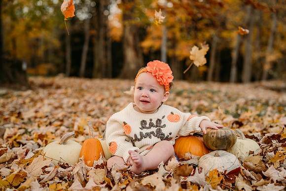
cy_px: 96
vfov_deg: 28.7
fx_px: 373
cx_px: 143
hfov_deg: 41.9
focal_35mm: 47
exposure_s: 1/500
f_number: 2.2
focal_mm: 47
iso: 320
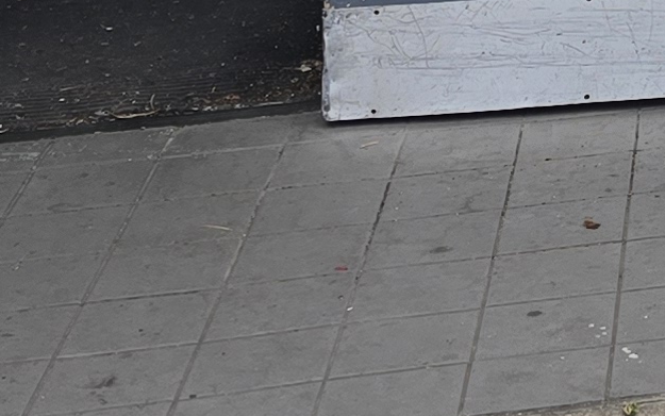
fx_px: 2828
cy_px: -838
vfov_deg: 7.4
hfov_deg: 11.3
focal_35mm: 156
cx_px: 1582
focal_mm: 6.3
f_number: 1.7
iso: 12
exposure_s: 1/127
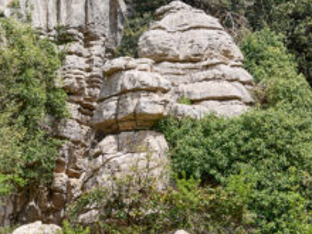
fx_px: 870
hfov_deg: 19.8
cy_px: 119
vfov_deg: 15.3
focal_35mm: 97
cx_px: 16
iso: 100
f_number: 8
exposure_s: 1/200
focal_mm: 31.5
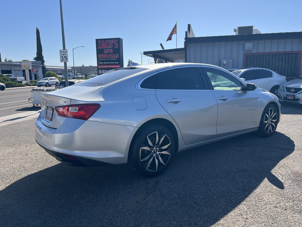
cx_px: 151
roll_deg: +1.7
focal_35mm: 26
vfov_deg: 53.1
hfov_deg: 67.3
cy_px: 114
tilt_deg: -11.0
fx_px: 227
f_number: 1.5
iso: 50
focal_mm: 5.7
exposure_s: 1/4115
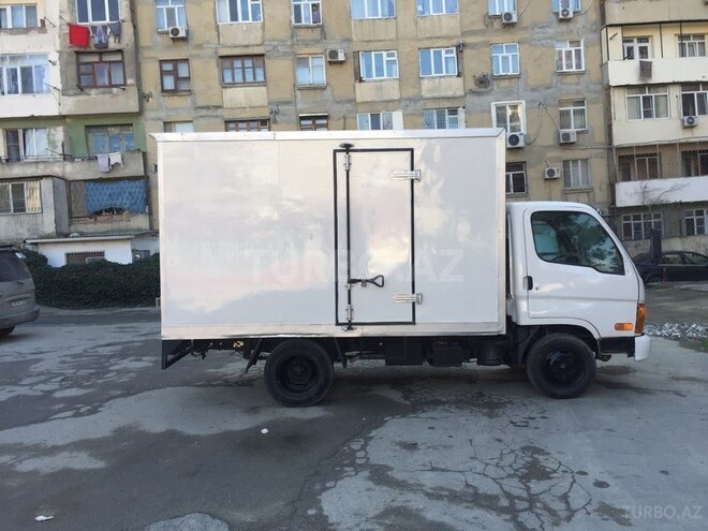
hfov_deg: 61.7
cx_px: 354
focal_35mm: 29
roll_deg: +3.1
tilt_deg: -1.7
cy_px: 266
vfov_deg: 48.2
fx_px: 593
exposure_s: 1/373
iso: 32
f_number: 2.2
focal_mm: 4.15
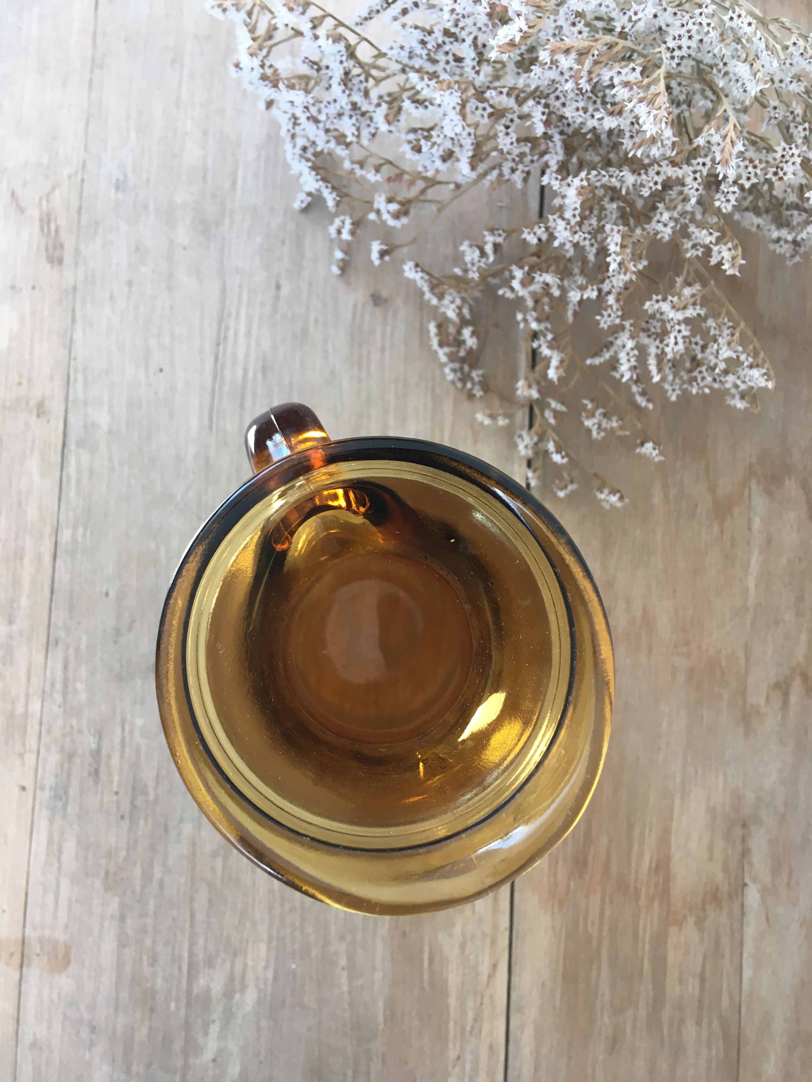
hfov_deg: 48.2
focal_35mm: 29
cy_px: 541
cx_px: 406
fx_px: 907
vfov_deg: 61.7
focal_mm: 4.15
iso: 32
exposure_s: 1/33
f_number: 2.2
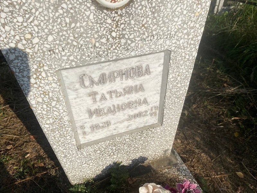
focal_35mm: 26
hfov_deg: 67.3
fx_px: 193
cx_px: 128
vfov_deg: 53.1
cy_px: 96
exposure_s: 1/6757
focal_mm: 4.25
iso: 32
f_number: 1.8
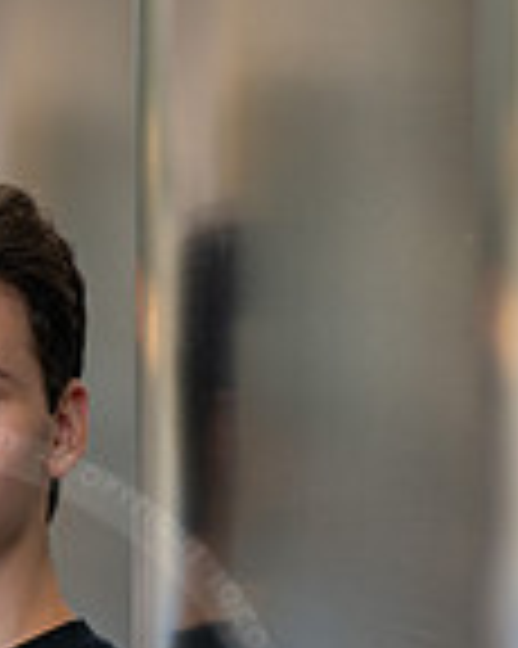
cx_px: -5
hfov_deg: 4.2
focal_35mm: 372
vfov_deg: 5.2
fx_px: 7136
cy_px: 958
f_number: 1.2
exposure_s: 1/640
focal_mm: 85
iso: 250
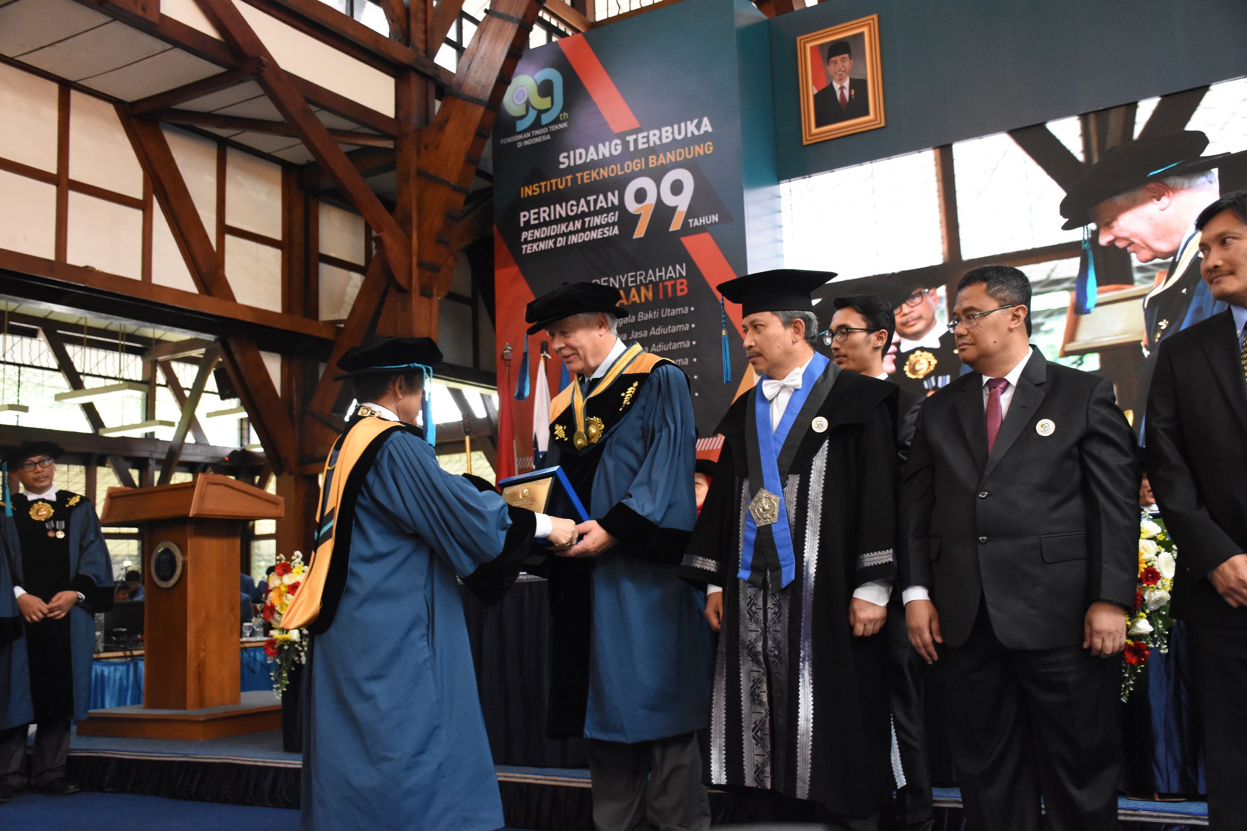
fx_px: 1195
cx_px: 624
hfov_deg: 55.1
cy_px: 416
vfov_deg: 38.4
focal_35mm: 34
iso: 2500
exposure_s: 1/160
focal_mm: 23
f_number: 3.8
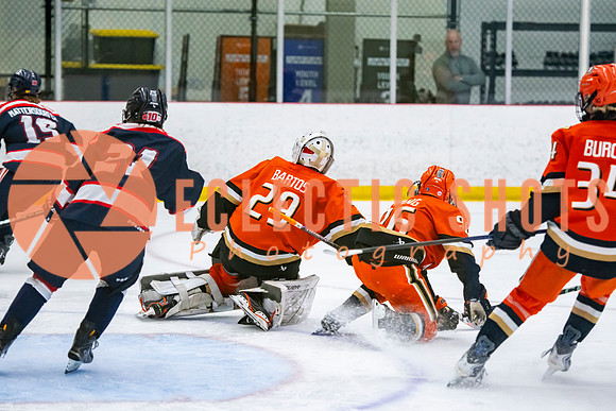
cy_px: 198
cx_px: 306
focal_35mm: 142
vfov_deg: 9.6
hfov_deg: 14.4
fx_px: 2439
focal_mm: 120
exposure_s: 1/640
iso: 2500
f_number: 3.2
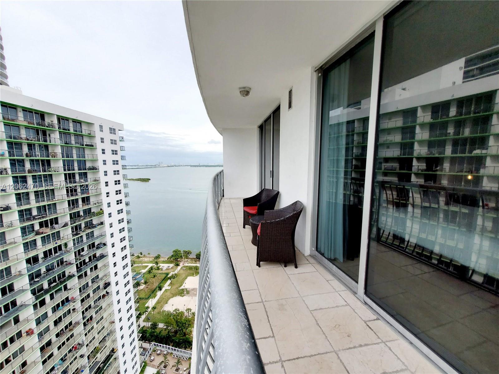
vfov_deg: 89.9
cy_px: 187
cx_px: 250
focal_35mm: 13
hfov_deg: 106.2
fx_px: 187
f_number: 2.2
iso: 50
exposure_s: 1/655
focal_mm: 1.8
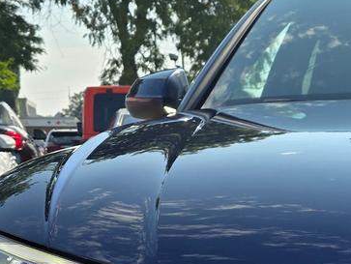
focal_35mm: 81
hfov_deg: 21.6
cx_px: 462
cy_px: 364
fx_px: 822
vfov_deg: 16.9
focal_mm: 6.3
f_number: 1.7
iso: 80
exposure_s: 1/7333
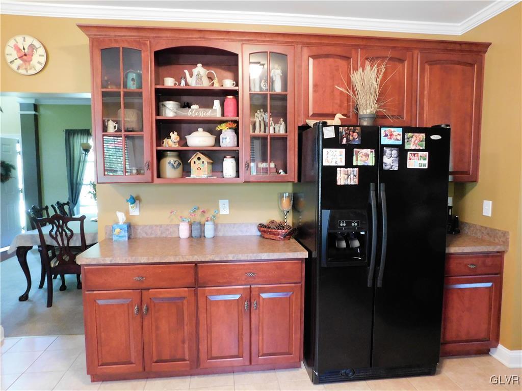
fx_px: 347
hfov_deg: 73.9
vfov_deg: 58.9
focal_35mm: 23
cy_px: 196
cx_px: 261
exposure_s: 1/8
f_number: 3
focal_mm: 4
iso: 400
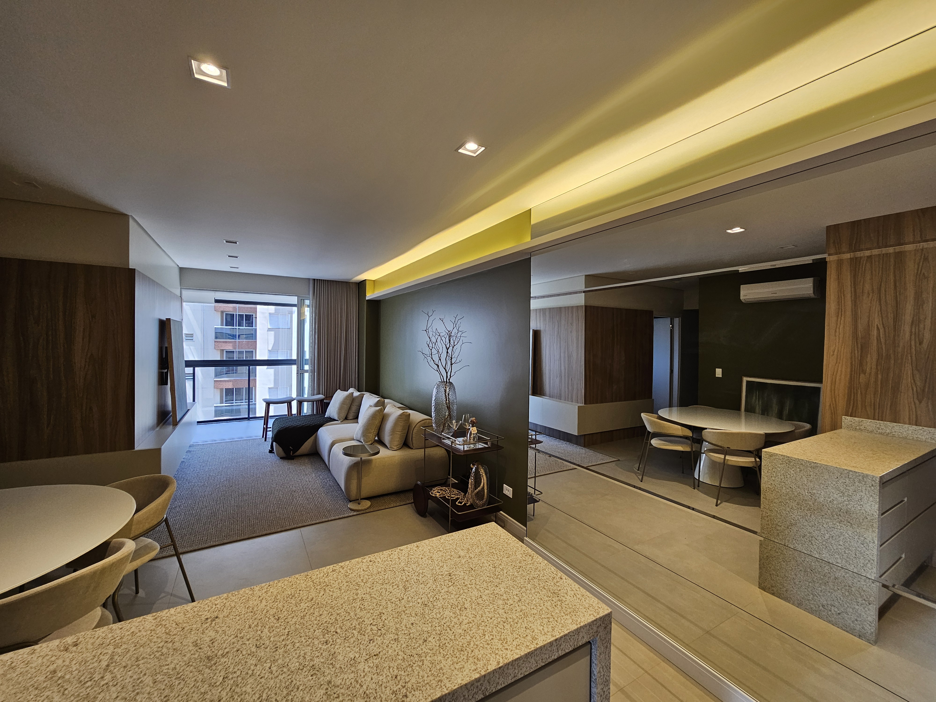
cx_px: 468
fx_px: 352
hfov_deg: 106.2
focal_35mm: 13
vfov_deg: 89.9
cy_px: 351
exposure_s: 1/60
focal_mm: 2.2
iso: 125
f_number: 2.2
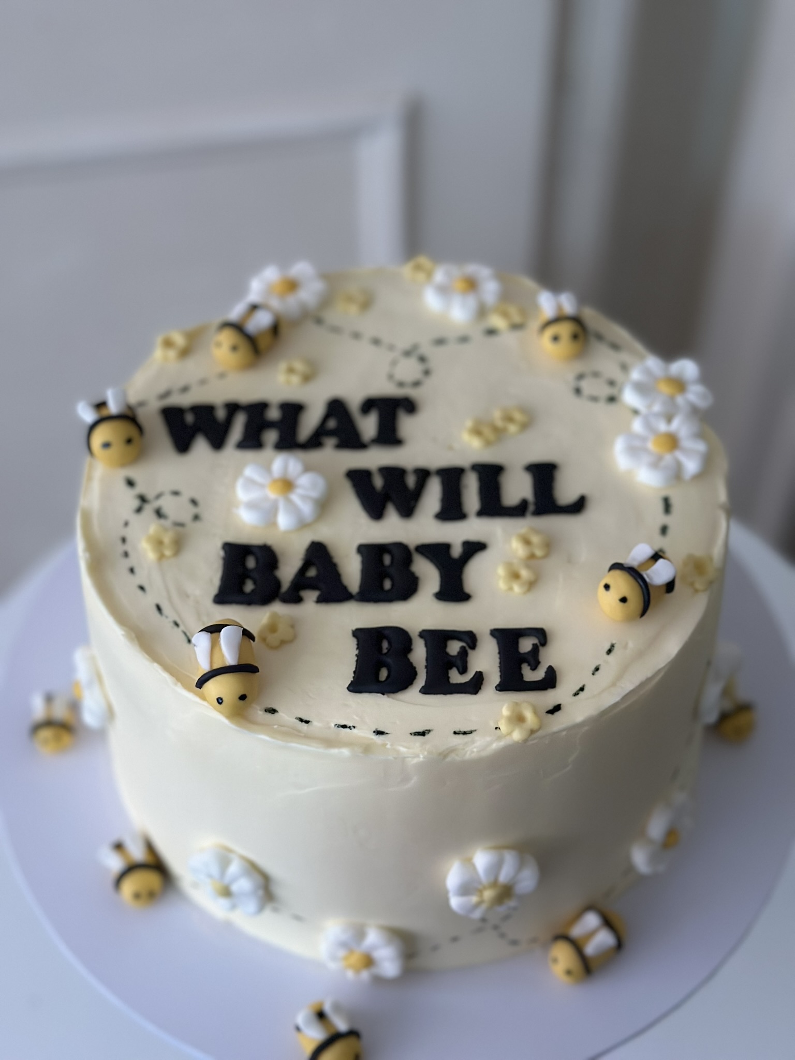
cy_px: 530
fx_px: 1470
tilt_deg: -49.3
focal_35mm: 48
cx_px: 398
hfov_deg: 30.3
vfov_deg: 39.7
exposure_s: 1/33
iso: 500
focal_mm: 6.86
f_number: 1.78
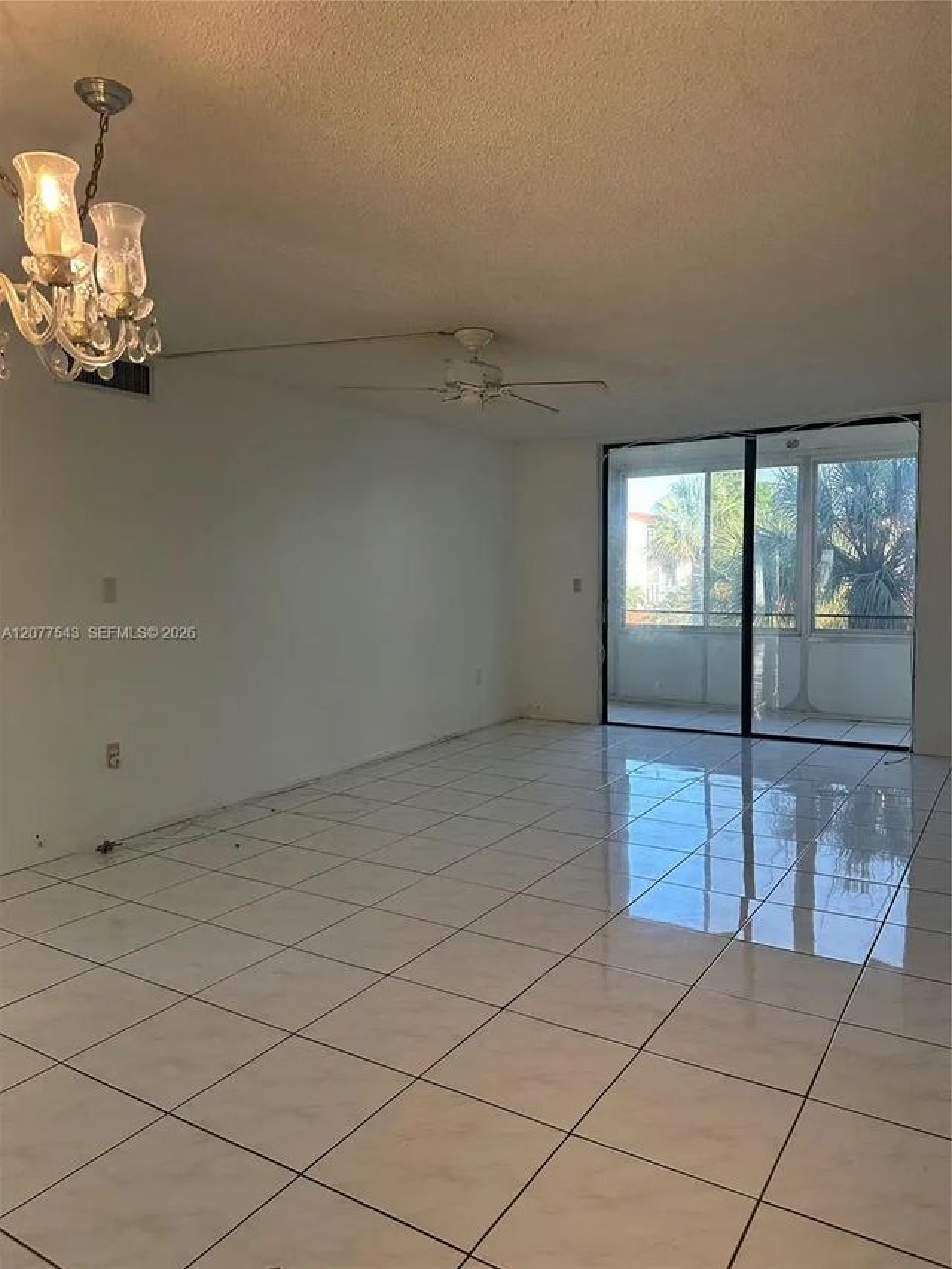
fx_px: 880
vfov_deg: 71.6
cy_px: 634
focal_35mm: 24
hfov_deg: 56.8
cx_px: 476
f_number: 1.78
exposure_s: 1/120
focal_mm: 6.86
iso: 200
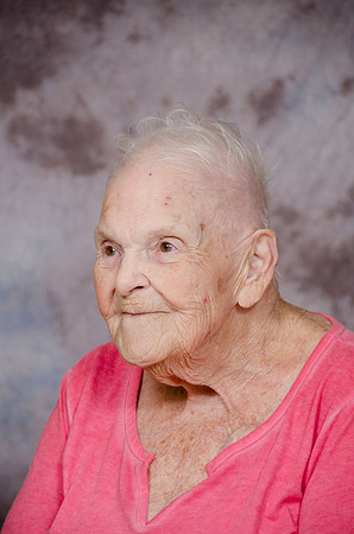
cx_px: 177
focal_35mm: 202
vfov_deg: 10.2
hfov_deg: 6.8
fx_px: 3001
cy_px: 267
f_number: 5.6
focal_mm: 135
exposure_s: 1/125
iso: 200
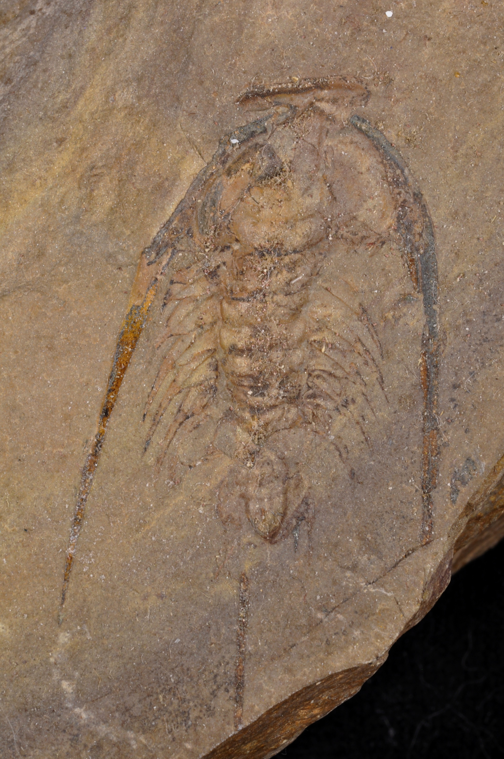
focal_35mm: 90
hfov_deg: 15.2
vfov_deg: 22.6
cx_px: 252
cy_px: 380
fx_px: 1895
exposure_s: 1/6
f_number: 40
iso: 200
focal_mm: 60
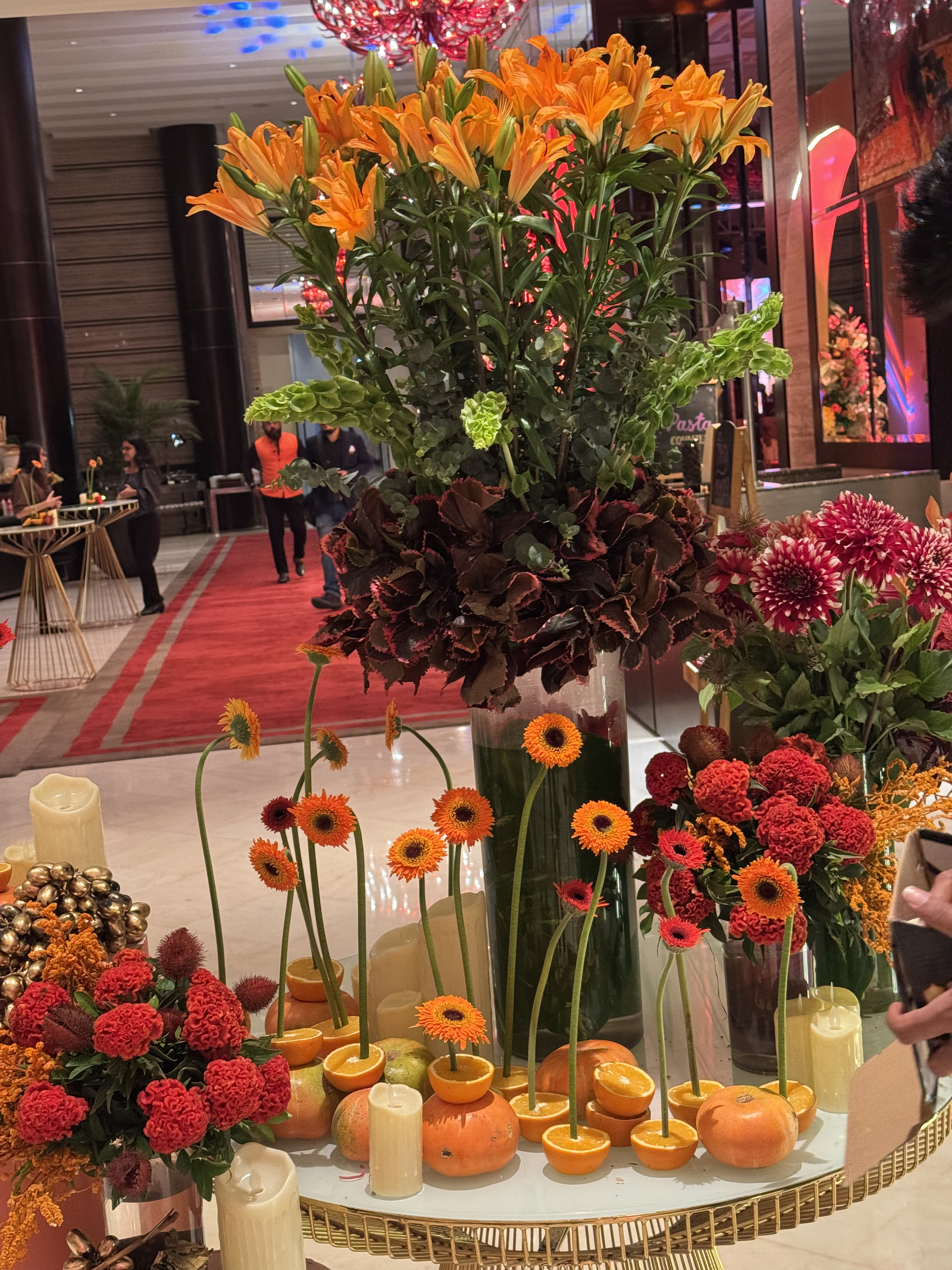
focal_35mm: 48
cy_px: 635
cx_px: 476
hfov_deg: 30.3
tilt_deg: -6.6
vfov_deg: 39.7
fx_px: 1760
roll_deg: +5.9
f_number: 1.78
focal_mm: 6.76
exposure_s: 1/50
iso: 250
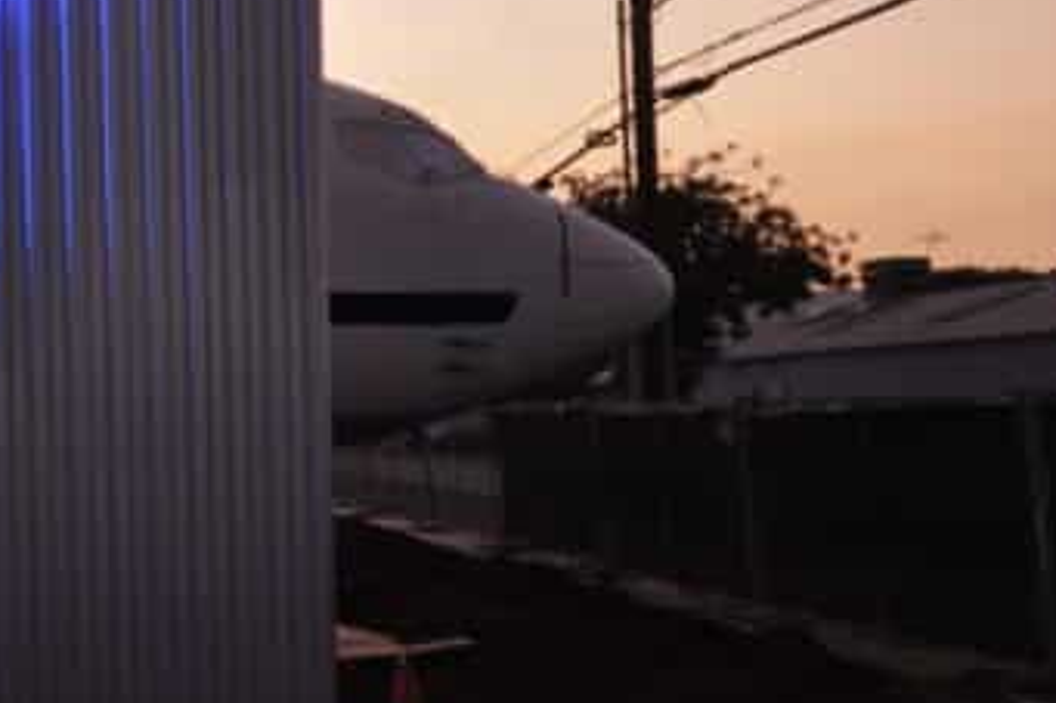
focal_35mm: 45
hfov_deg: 38.8
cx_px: 9
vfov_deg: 29.8
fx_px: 1319
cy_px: 359
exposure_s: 1/20
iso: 320
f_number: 5.6
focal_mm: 10
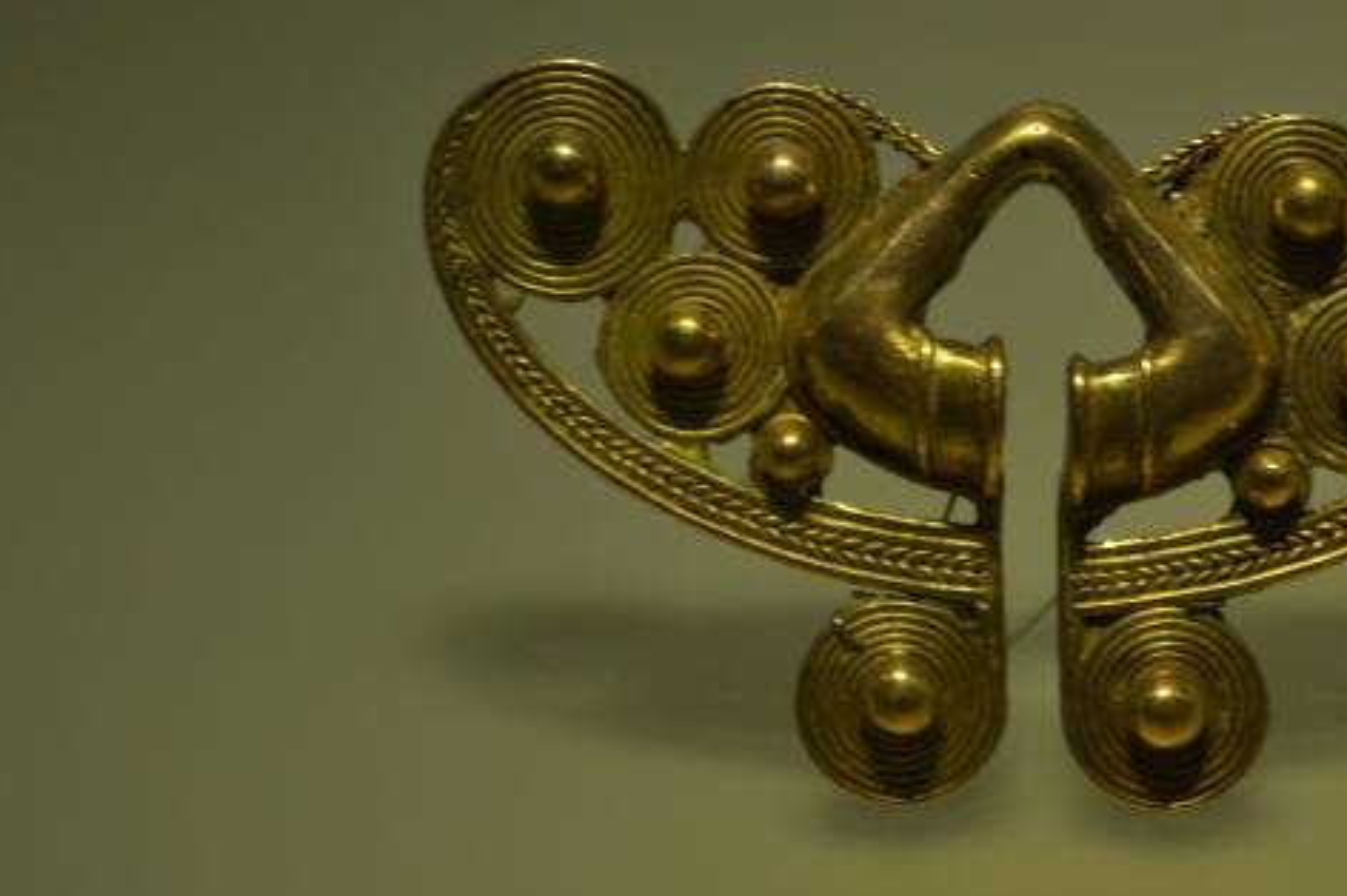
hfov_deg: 14.6
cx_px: 993
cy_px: 438
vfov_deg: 9.8
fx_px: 5229
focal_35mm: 140
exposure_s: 1/15
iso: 280
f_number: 5.6
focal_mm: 55
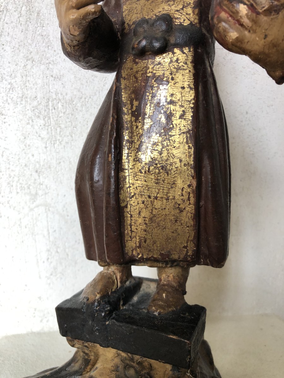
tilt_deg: -0.9
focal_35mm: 28
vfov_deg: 63.4
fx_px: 306
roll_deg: -0.4
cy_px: 189
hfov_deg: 49.7
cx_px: 142
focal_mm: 4
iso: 25
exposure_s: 1/40
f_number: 1.8
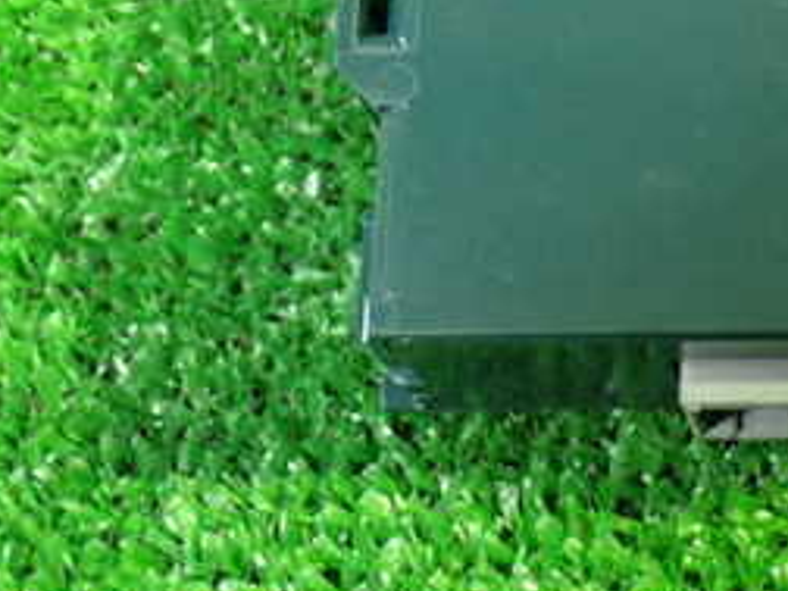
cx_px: 826
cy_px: -84
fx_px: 2550
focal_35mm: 112
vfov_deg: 12.9
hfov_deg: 17.1
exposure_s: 1/15
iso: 800
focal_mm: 8.4
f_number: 3.1
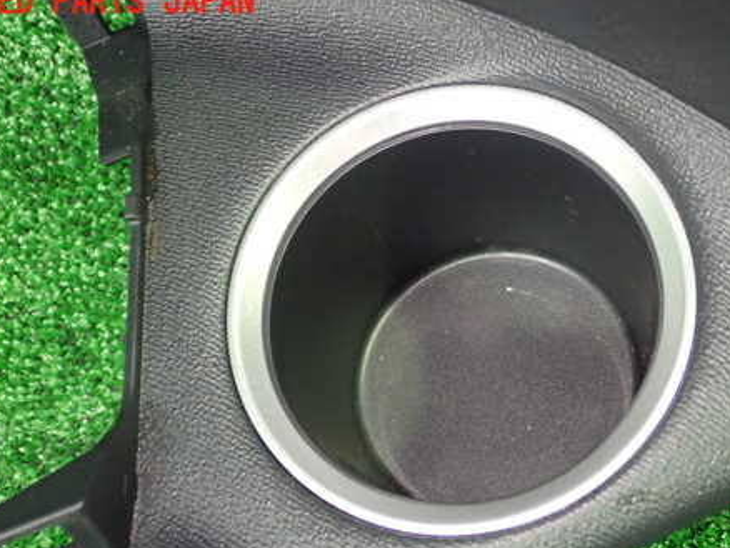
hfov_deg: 36.6
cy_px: 356
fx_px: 1097
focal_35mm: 52
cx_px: 452
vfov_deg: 27.9
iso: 800
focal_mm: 6.83
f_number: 2.7
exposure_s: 1/30
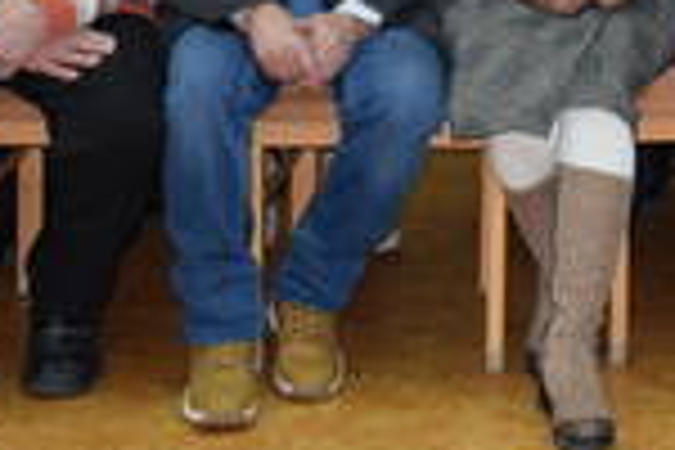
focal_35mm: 141
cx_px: 796
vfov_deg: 9.1
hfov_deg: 14.1
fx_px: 2644
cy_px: -468
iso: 720
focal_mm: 22
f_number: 4
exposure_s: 1/60
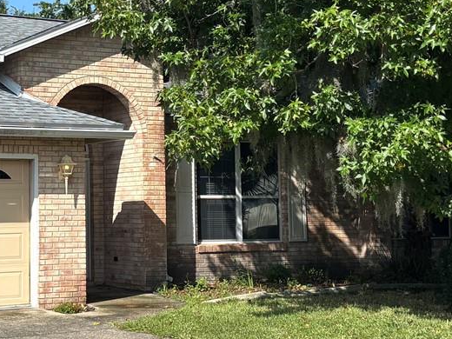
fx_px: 1045
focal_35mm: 80
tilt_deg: +4.7
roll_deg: +0.1
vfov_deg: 18.4
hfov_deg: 24.0
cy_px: 110
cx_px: 89
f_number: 1.6
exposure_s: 1/2513
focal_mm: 5.96
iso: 50
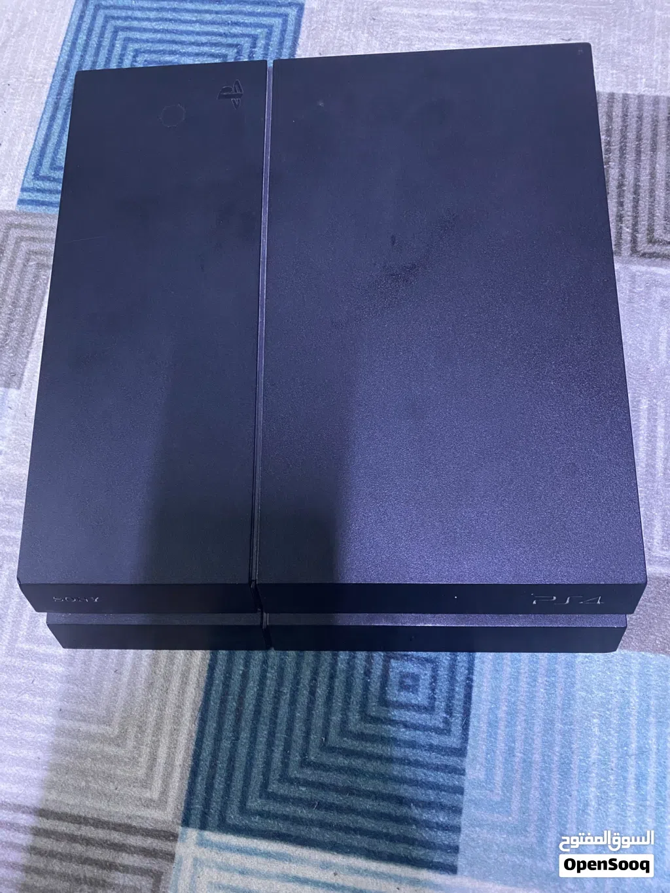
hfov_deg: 53.1
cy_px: 446
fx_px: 671
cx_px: 335
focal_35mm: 26
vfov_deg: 67.3
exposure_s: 1/25
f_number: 1.8
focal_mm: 4.25
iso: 640
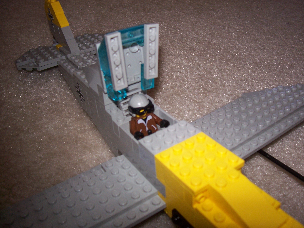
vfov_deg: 41.8
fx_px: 299
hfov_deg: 54.0
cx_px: 152
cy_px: 114
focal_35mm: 34
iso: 125
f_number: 2.7
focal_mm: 5.6
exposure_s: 1/60
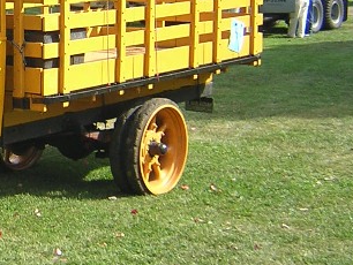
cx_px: -78
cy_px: 21
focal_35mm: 94
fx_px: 959
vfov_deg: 15.5
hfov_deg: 19.5
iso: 100
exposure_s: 1/346
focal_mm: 4.7
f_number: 2.6
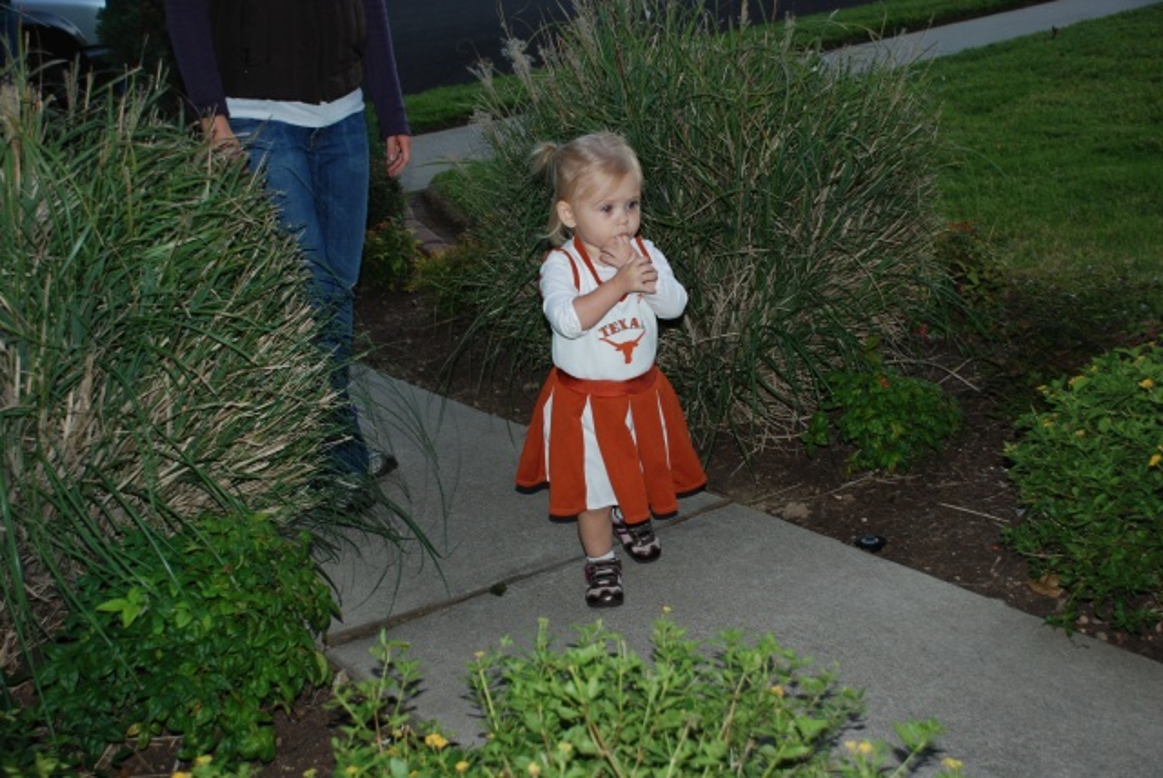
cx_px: 582
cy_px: 389
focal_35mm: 48
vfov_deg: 28.1
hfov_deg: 41.1
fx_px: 1552
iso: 200
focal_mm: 32
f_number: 4.2
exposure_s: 1/60
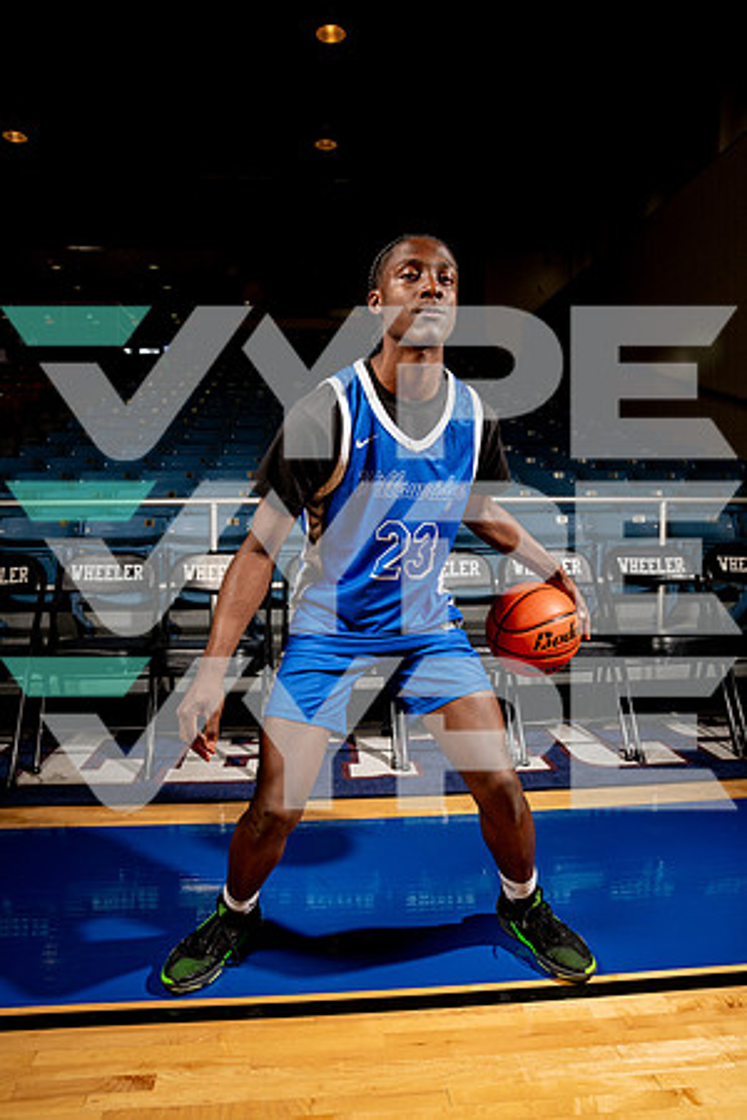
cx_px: 374
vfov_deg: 73.7
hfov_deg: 53.1
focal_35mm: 24
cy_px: 560
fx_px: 747
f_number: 7.1
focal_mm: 24
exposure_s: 1/125
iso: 160
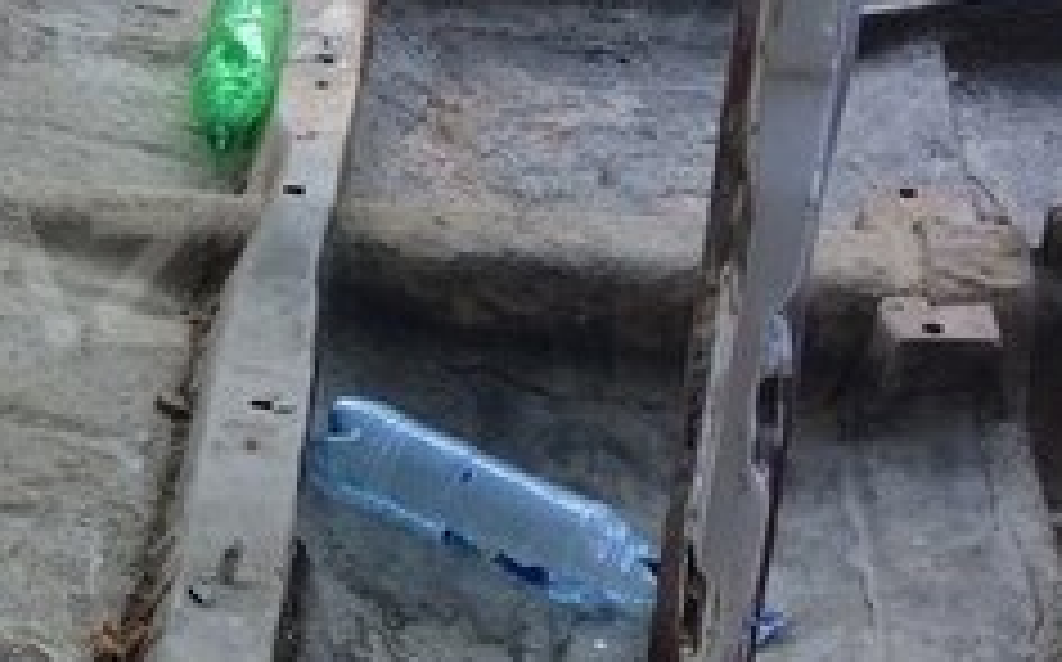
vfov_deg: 15.1
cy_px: 277
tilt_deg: -24.5
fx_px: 2487
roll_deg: -4.9
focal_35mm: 86
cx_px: -270
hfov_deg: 22.0
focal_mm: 4.15
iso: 32
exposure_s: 1/104
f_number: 2.2
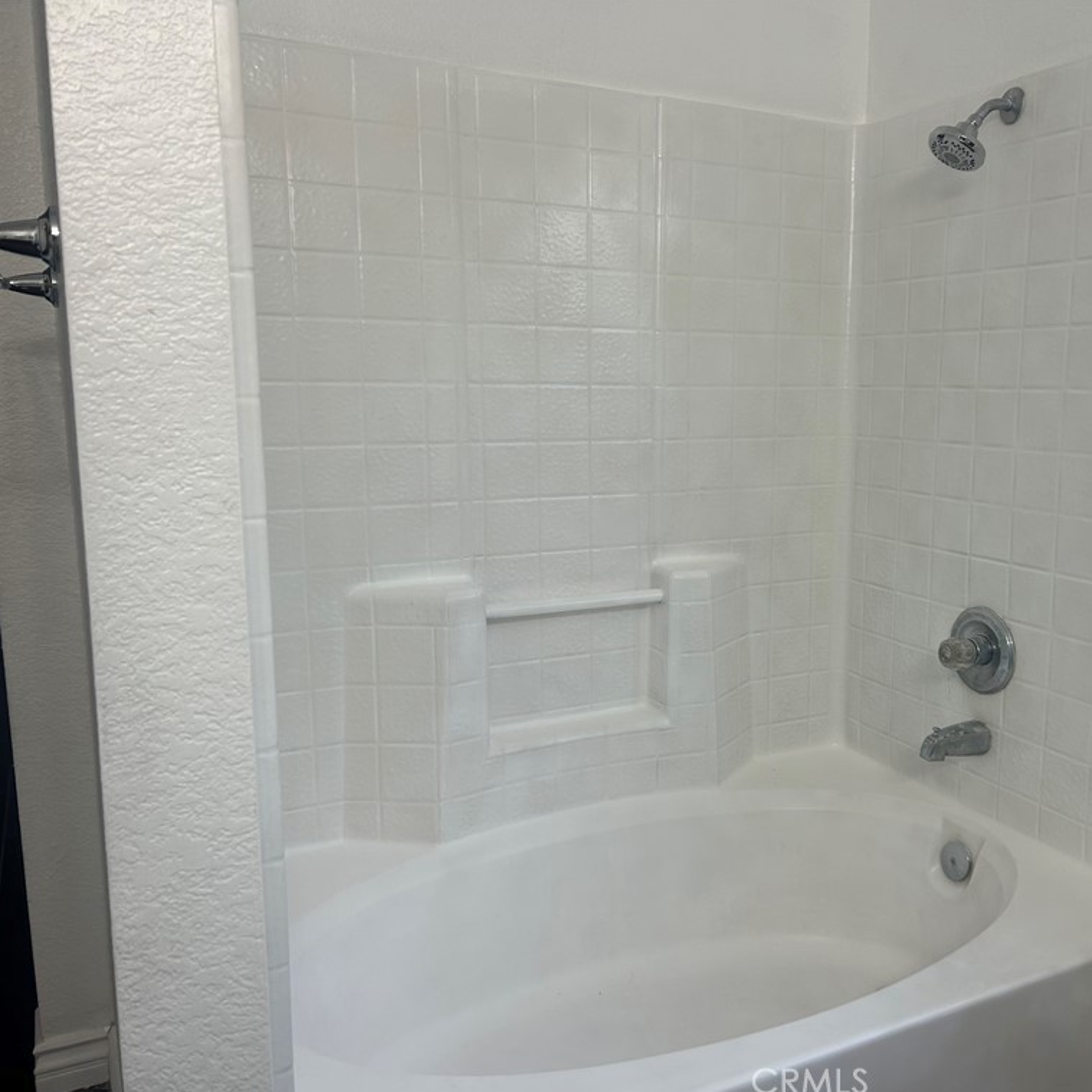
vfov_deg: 52.5
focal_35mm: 31
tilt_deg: -9.6
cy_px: 550
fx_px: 1106
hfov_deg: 51.7
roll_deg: -1.0
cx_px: 714
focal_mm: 5.7
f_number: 1.5
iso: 40
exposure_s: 1/120
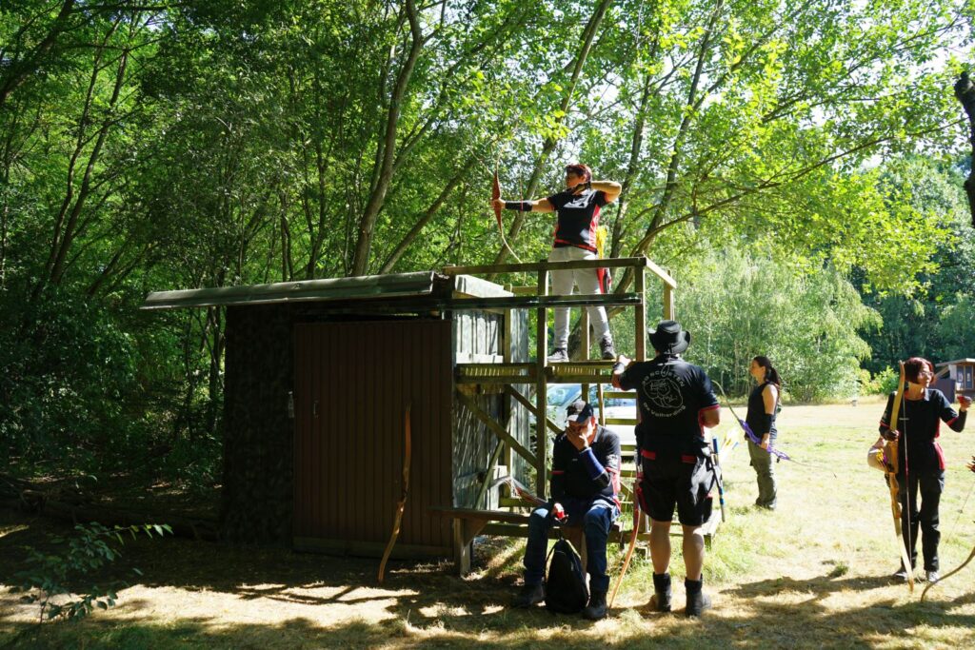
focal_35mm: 31
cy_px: 325
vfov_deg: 42.3
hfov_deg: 60.3
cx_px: 488
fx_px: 840
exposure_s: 1/60
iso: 100
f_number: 5.6
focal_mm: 31
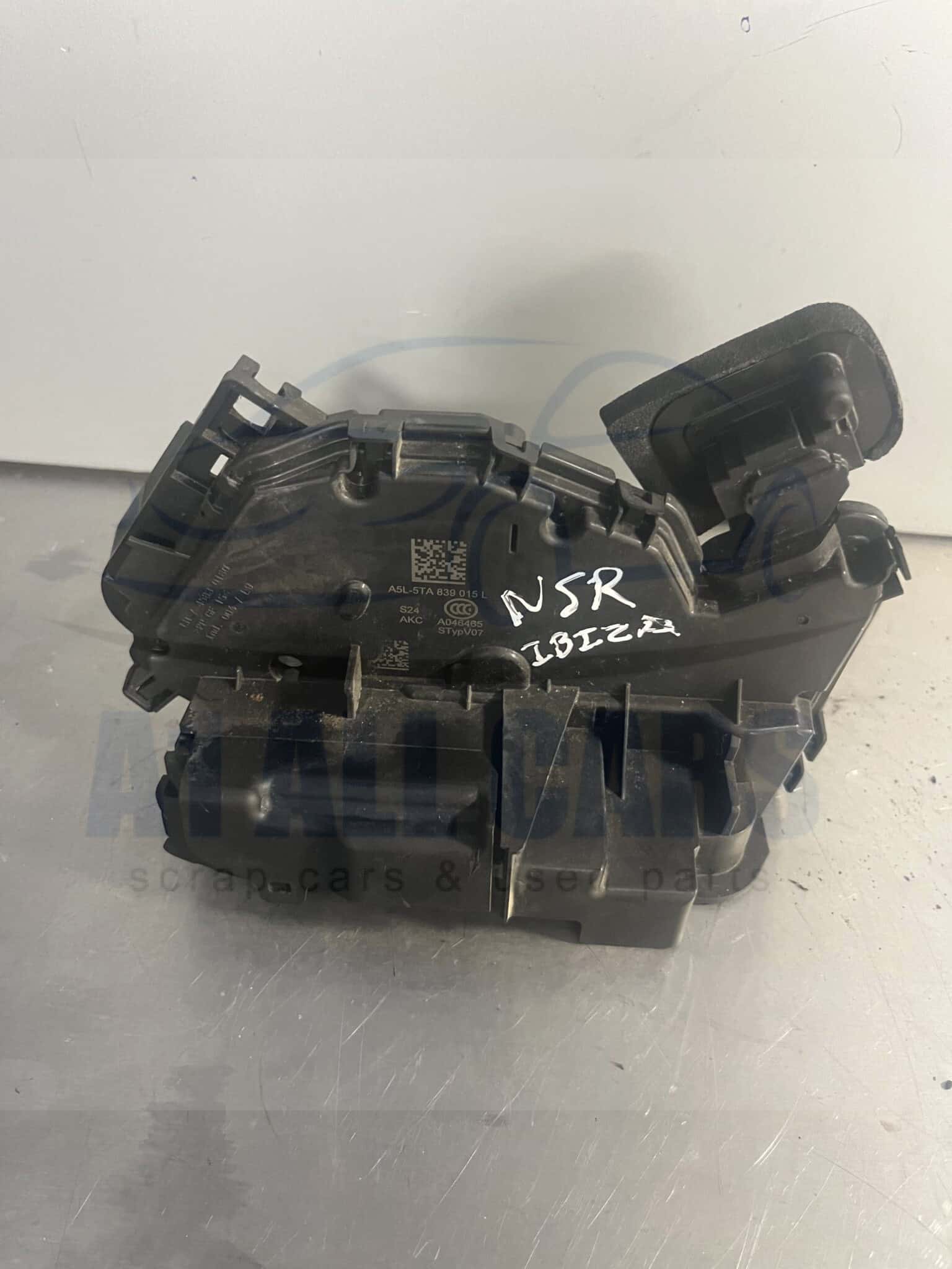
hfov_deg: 53.1
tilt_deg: -42.9
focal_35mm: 26
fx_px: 953
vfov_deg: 67.3
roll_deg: -0.1
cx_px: 476
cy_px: 634
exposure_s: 1/33
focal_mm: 5.1
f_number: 1.6
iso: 400
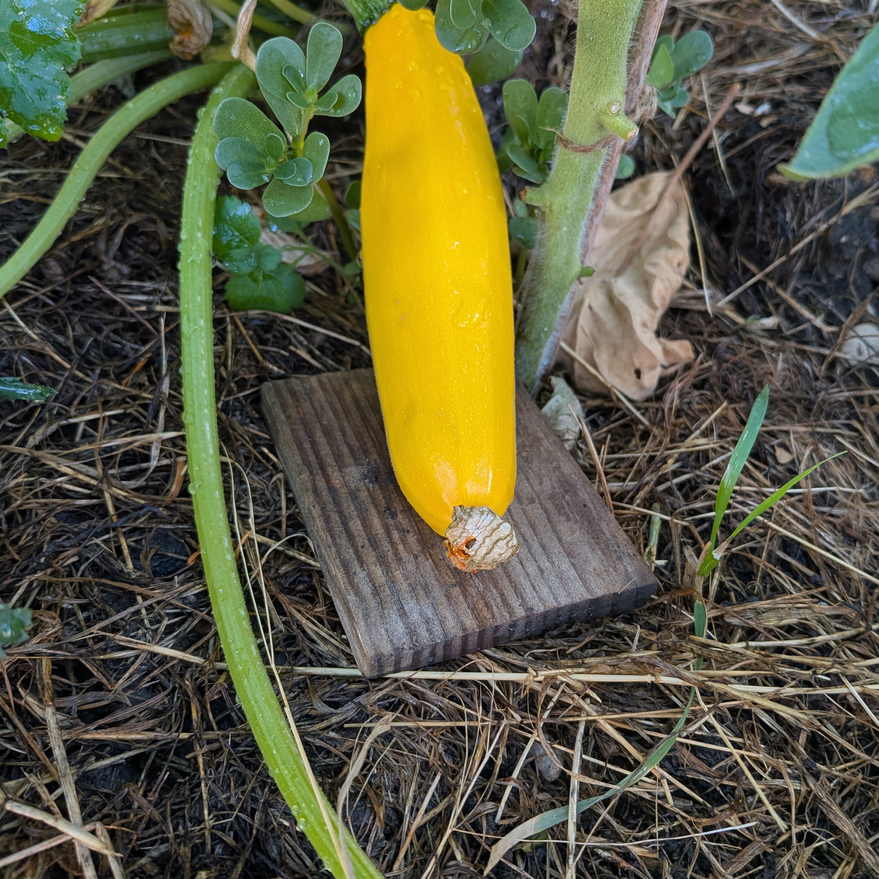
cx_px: 448
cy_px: 415
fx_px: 833
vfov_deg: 55.6
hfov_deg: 55.6
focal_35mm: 29
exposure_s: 1/100
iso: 109
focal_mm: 4.53
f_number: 1.7
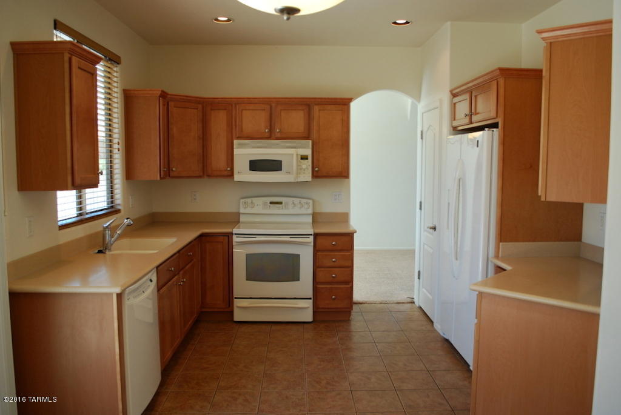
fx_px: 466
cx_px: 310
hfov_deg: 67.3
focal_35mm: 27
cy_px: 208
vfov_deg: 48.0
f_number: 4
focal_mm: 18
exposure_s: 1/60
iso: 200
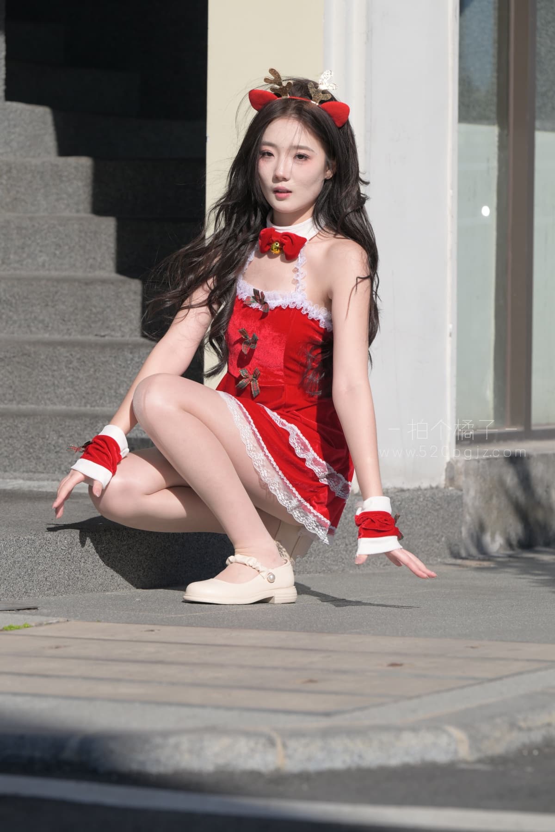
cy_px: 416
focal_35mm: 160
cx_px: 278
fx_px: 3700
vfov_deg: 12.8
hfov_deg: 8.6
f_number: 6.3
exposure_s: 1/1600
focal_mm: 160
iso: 280
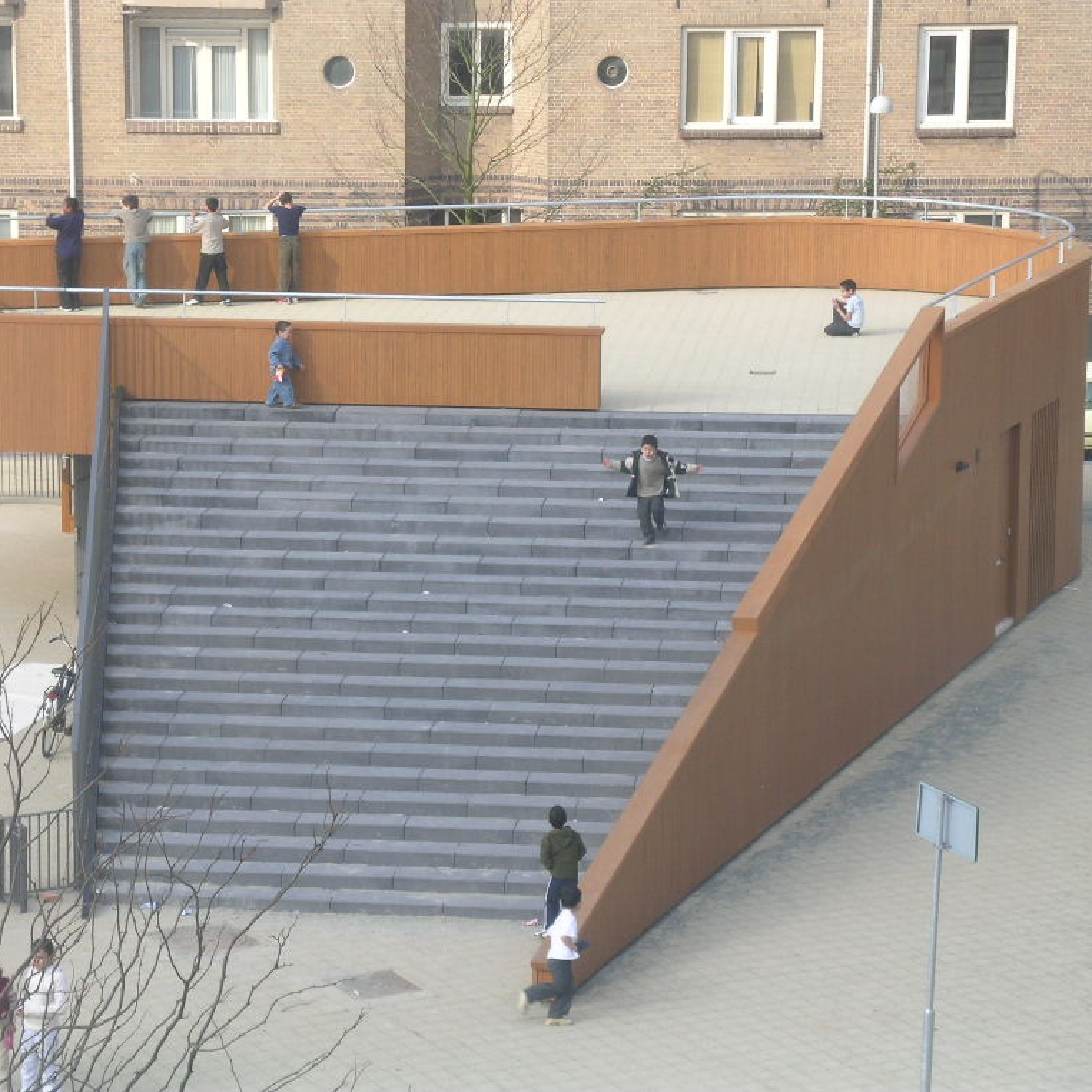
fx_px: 4319
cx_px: 416
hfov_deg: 14.4
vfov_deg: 14.4
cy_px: 544
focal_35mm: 121
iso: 50
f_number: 6.2
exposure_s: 1/97
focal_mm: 21.1
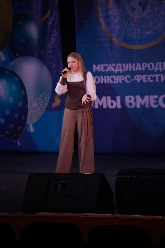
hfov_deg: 8.9
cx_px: 82
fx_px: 1066
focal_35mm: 155
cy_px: 124
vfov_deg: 13.2
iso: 1600
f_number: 5.6
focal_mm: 155
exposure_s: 1/250
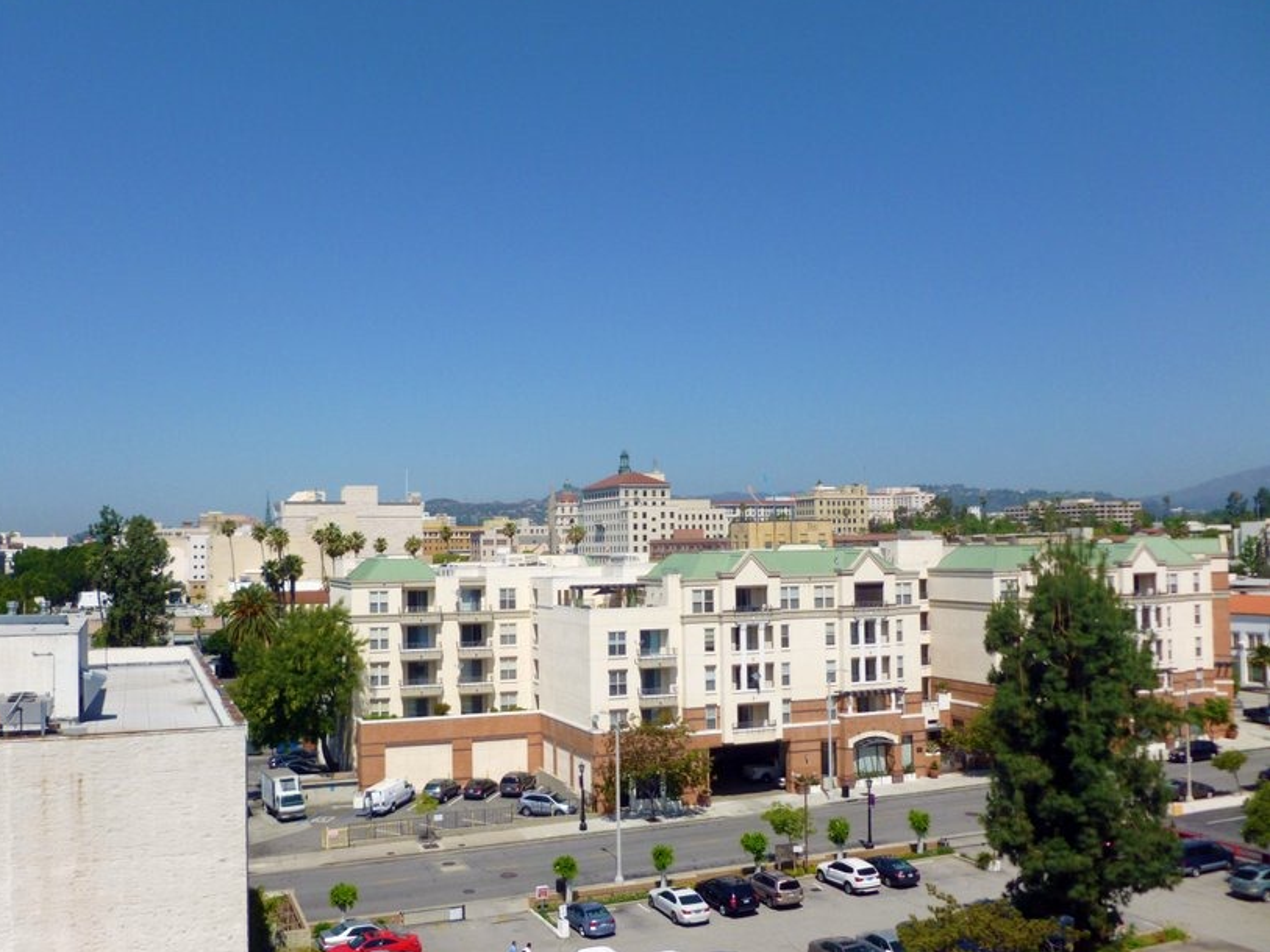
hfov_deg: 58.2
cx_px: 569
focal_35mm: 31
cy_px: 506
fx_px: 1138
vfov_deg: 45.4
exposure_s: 1/160
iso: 100
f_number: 10
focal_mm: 5
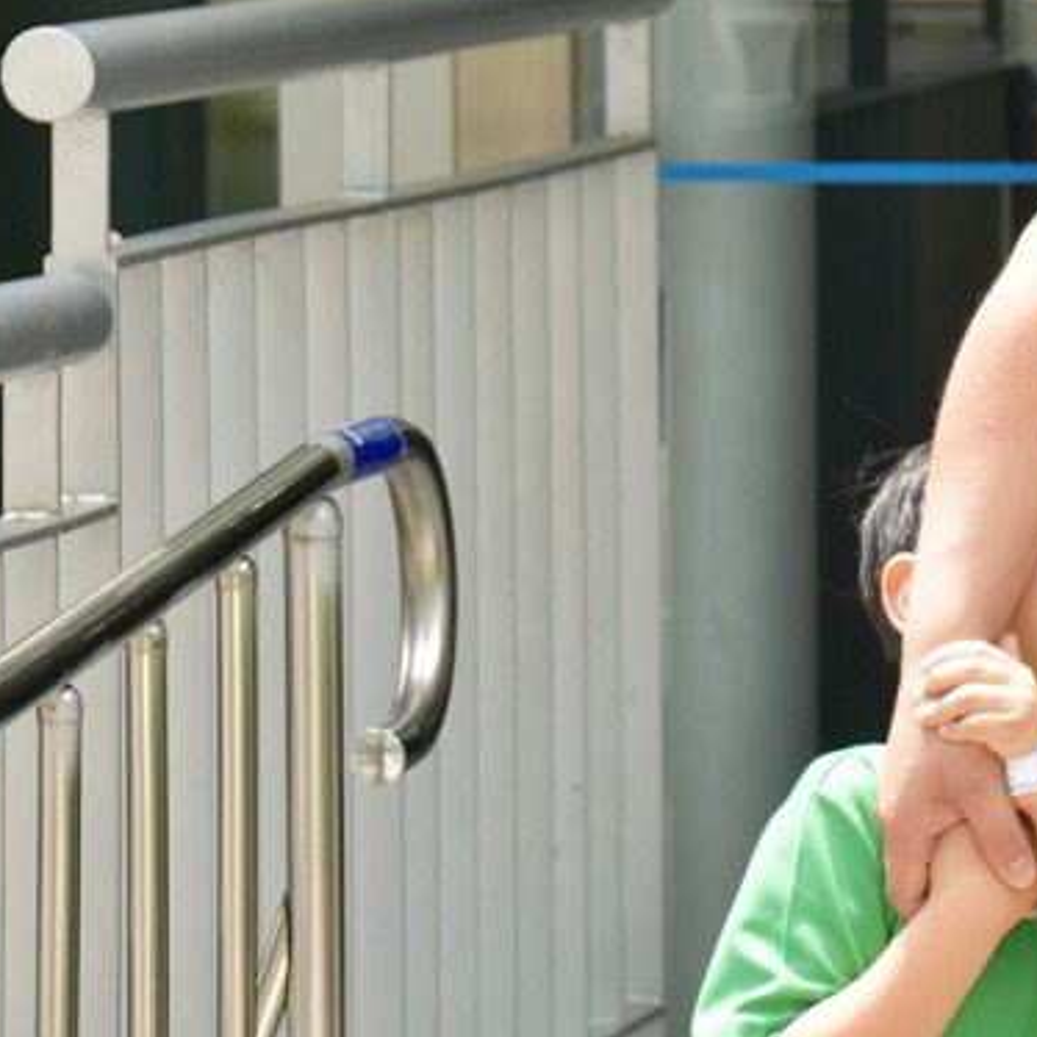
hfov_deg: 5.4
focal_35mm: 322
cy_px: 319
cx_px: 1081
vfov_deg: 5.4
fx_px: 10914
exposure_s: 1/200
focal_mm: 105
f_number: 7.1
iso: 400
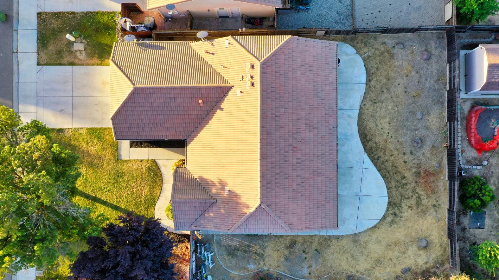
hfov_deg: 62.6
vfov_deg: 37.7
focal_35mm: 31
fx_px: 410
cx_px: 255
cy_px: 160
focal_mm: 10.26
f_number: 4
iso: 100
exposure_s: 1/80
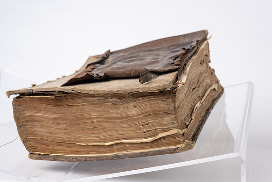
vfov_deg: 22.6
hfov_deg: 33.4
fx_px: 453
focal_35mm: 60
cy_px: 91
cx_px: 136
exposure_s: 1/125
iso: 100
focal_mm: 60
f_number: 13
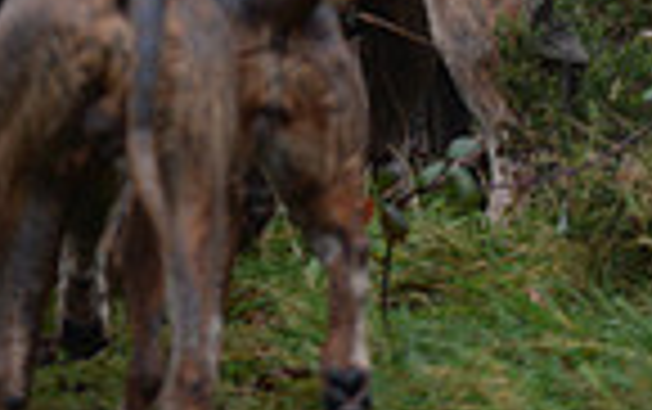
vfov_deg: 2.9
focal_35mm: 448
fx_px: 7970
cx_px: -90
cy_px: -748
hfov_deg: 4.7
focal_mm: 110
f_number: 2.8
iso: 1600
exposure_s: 1/800
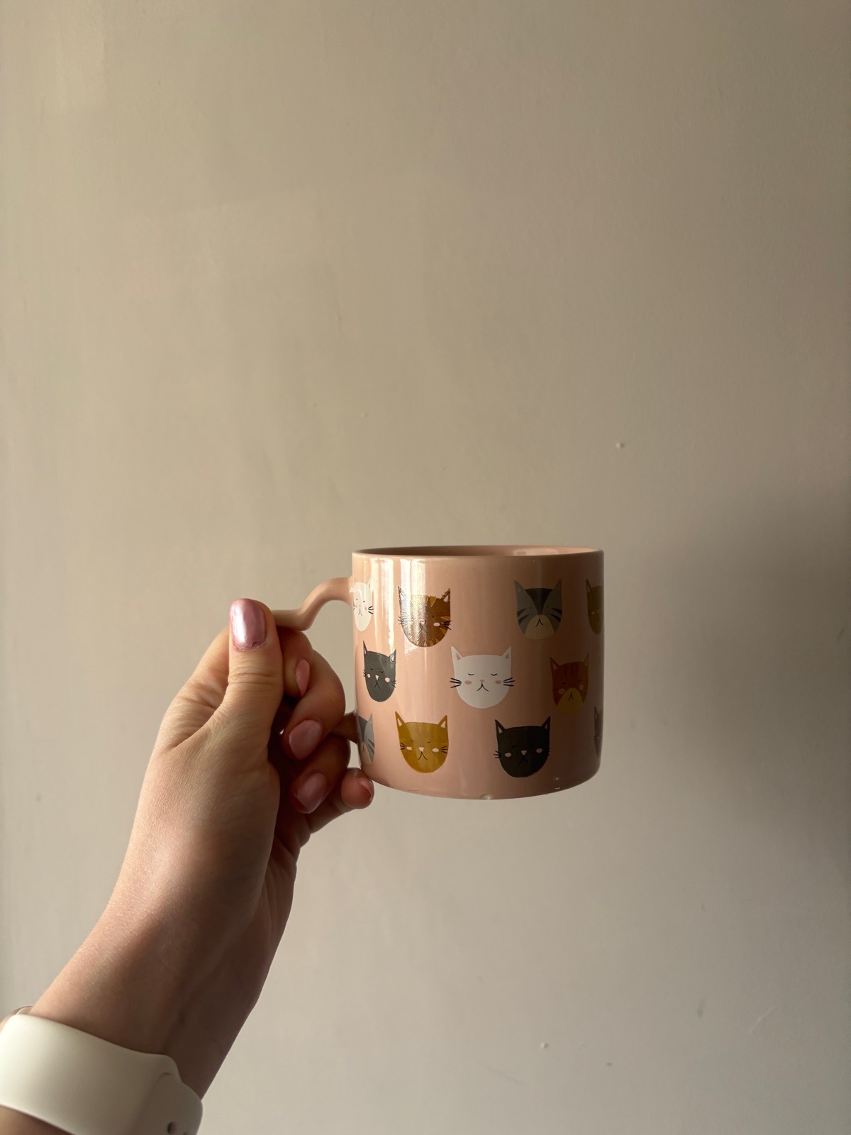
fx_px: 852
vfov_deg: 67.3
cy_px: 568
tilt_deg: -4.0
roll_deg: +0.9
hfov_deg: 53.1
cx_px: 426
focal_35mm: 26
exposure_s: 1/96
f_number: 1.6
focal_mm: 5.96
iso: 125
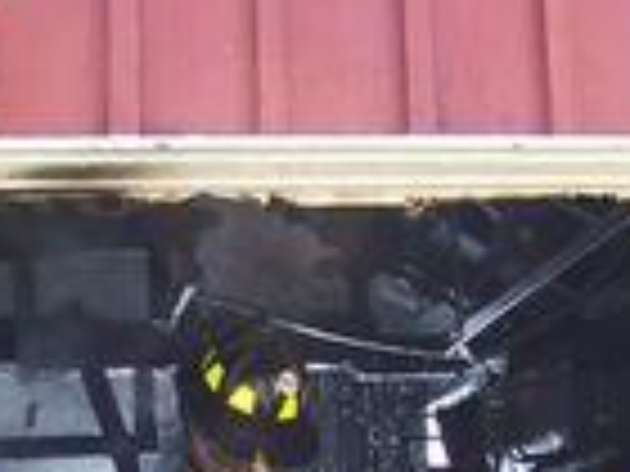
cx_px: 153
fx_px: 1765
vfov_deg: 14.8
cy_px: 562
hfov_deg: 20.1
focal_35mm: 97
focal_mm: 5.6
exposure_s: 1/90
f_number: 2.7
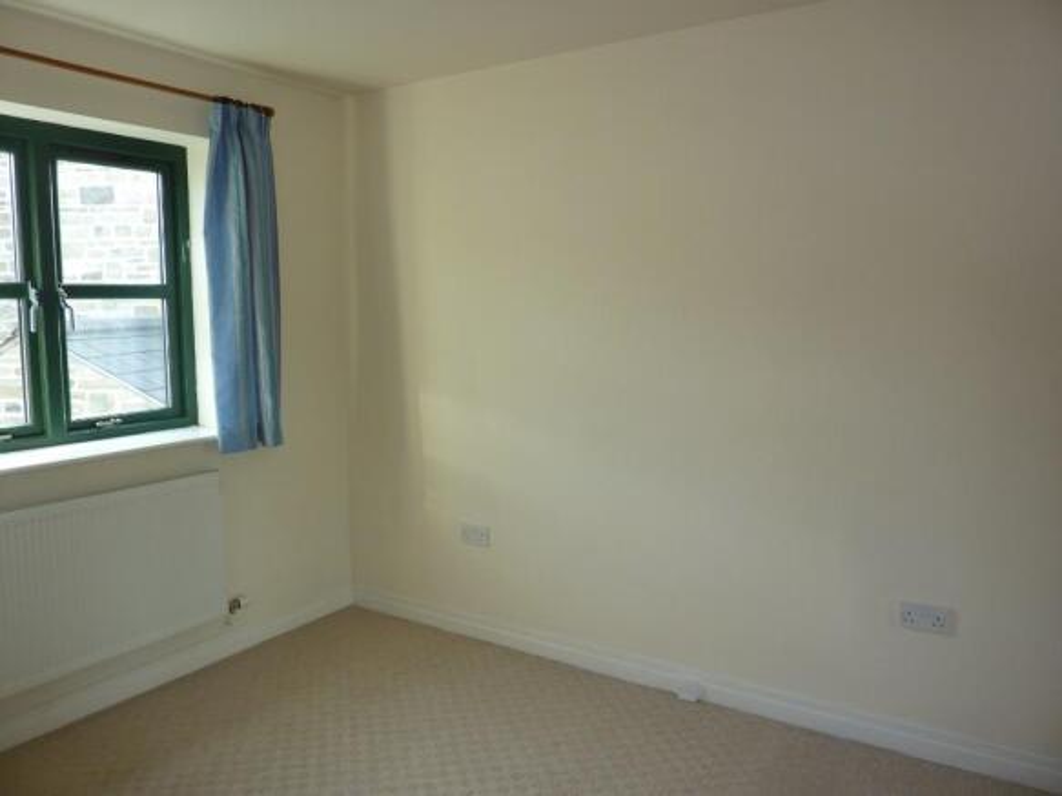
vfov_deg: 54.9
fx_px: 767
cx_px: 531
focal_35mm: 25
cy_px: 398
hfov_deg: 69.4
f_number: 3.3
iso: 100
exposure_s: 1/30
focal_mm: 4.1
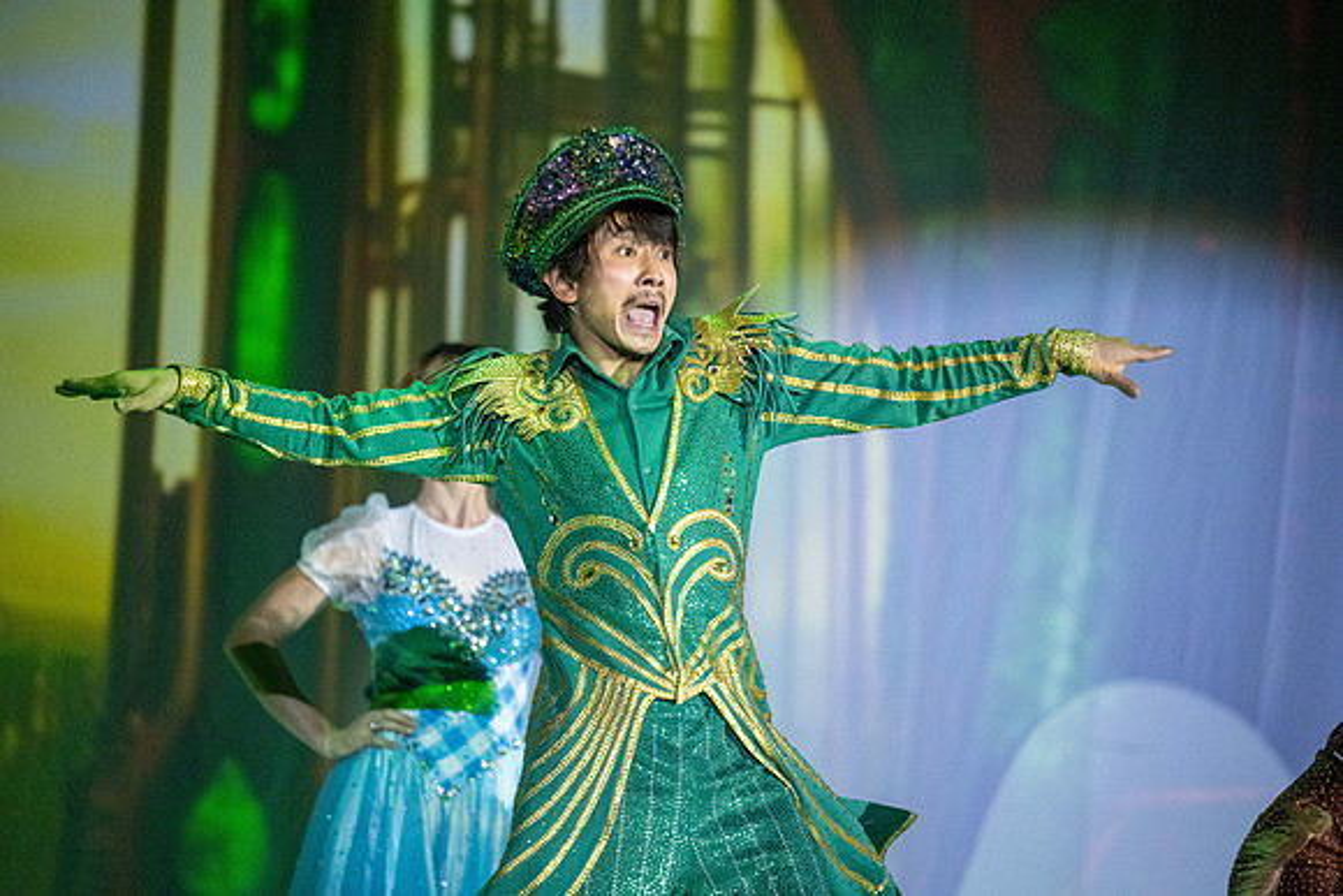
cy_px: 448
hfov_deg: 12.1
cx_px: 672
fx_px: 6343
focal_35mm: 170
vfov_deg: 8.1
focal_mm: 170
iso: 2500
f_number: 2.8
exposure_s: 1/1000
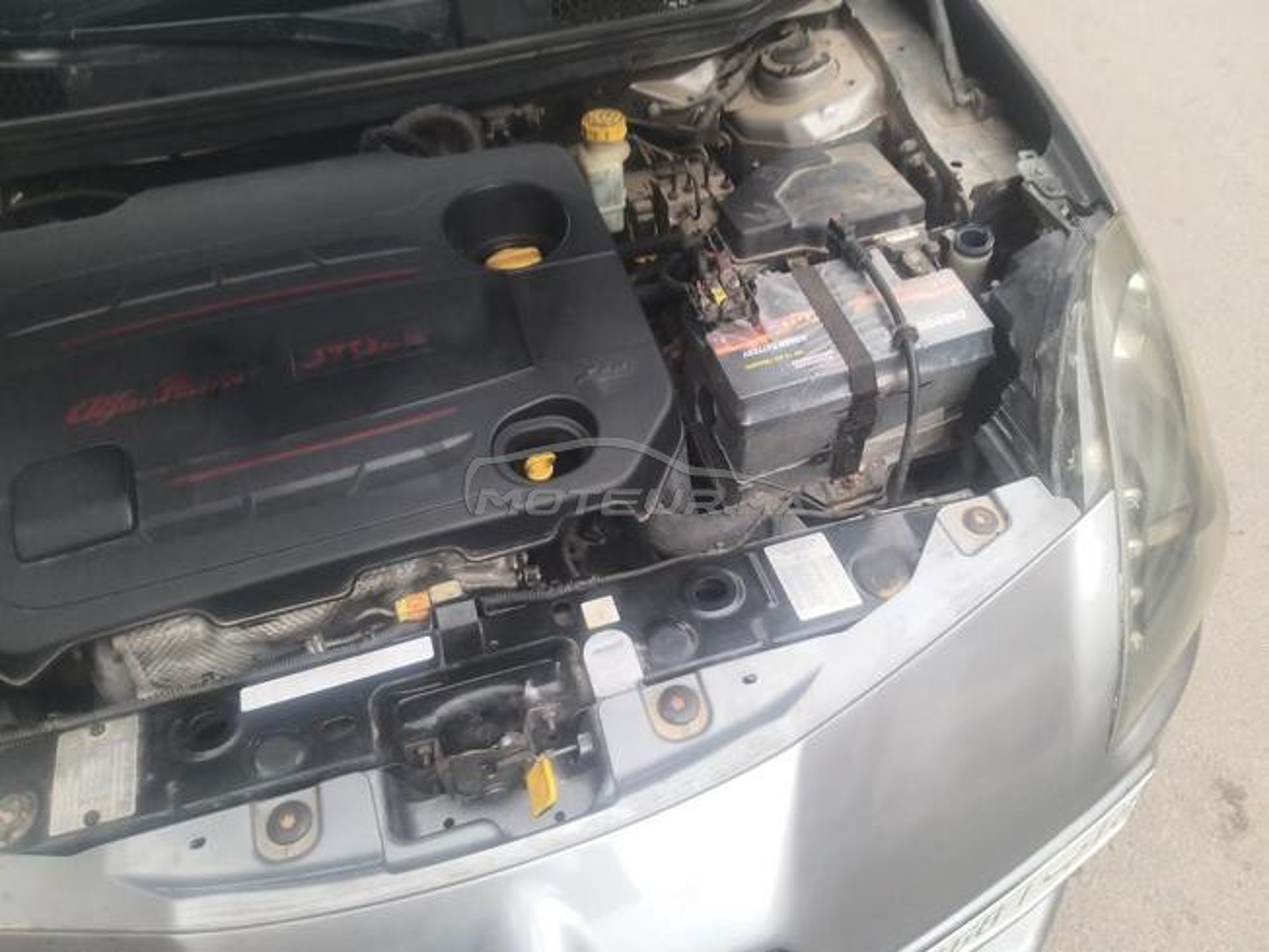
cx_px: 634
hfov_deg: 65.3
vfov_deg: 51.4
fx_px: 990
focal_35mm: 27
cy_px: 476
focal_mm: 3.93
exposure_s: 1/100
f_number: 1.7
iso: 80
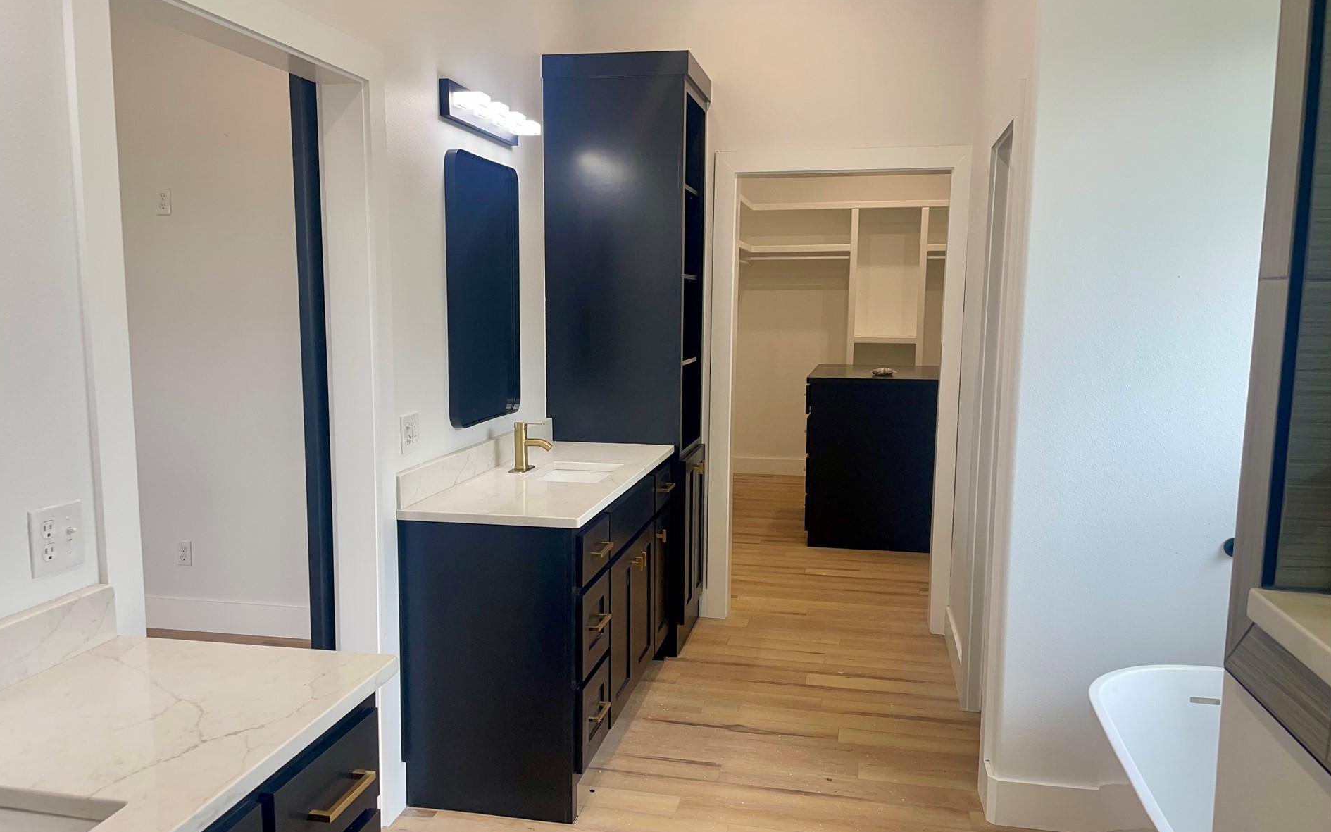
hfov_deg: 66.5
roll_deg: +0.0
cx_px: 658
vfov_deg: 44.5
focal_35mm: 28
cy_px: 447
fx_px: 1016
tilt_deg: -6.4
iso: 40
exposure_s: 1/120
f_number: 1.6
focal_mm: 4.2
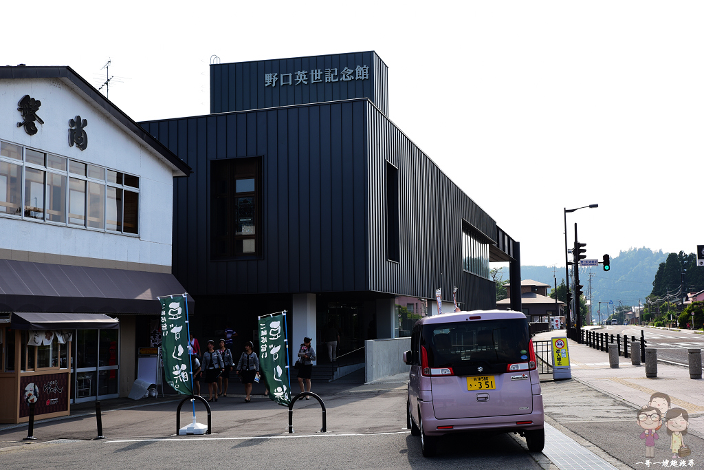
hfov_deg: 41.1
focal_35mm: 48
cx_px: 352
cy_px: 235
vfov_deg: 28.1
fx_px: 939
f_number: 9
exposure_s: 1/160
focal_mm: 48
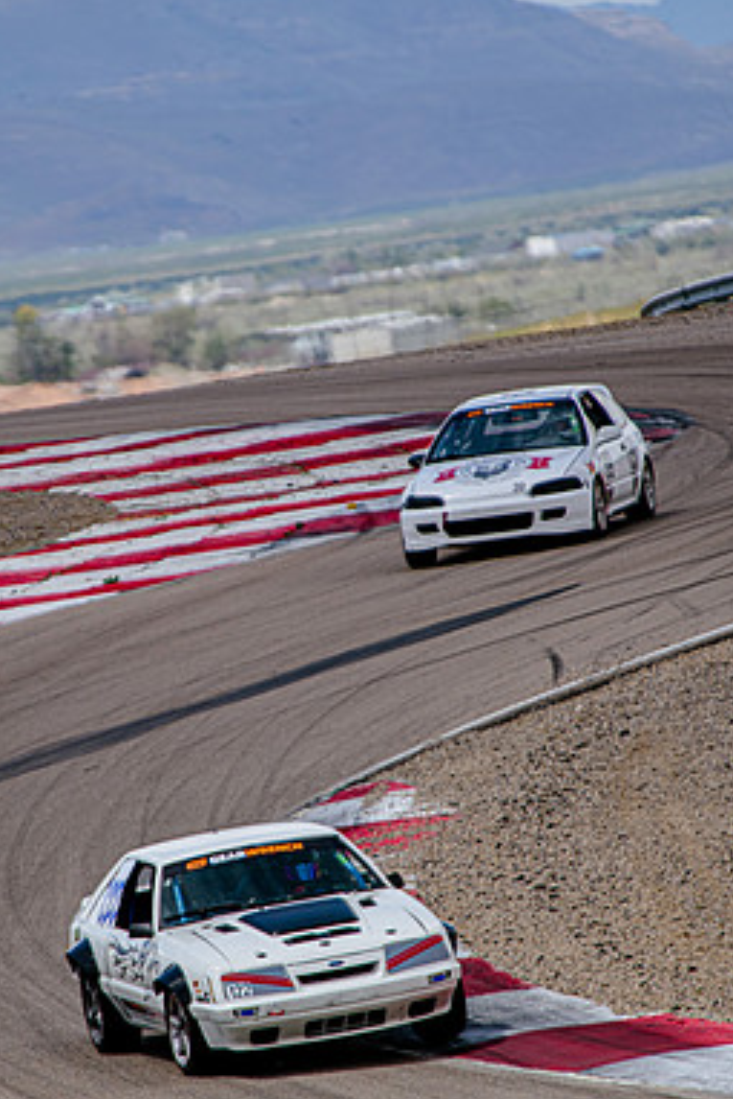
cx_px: 281
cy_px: 619
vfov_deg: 2.9
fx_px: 21572
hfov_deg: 1.9
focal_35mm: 707
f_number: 5.6
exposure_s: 1/640
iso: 100
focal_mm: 400
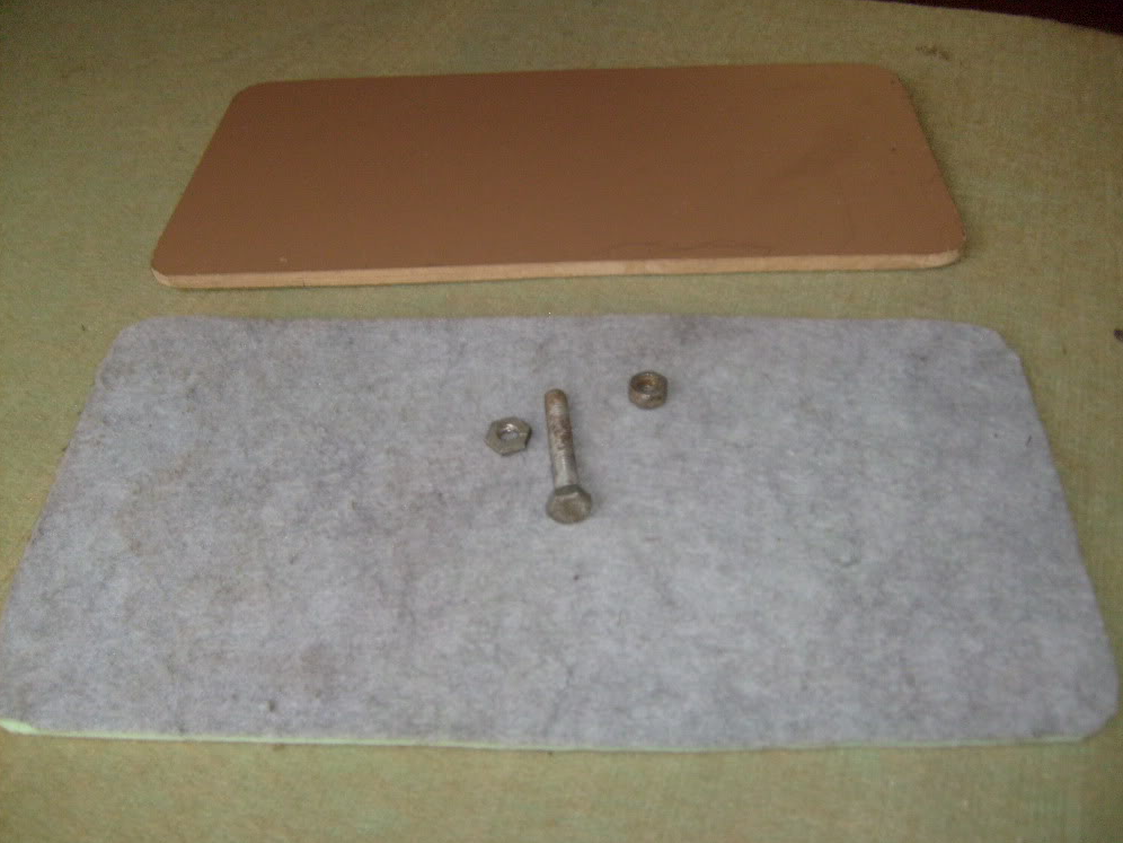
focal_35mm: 36
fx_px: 1168
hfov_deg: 51.4
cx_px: 573
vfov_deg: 39.7
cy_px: 430
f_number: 2.8
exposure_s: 1/45
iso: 100
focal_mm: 5.8
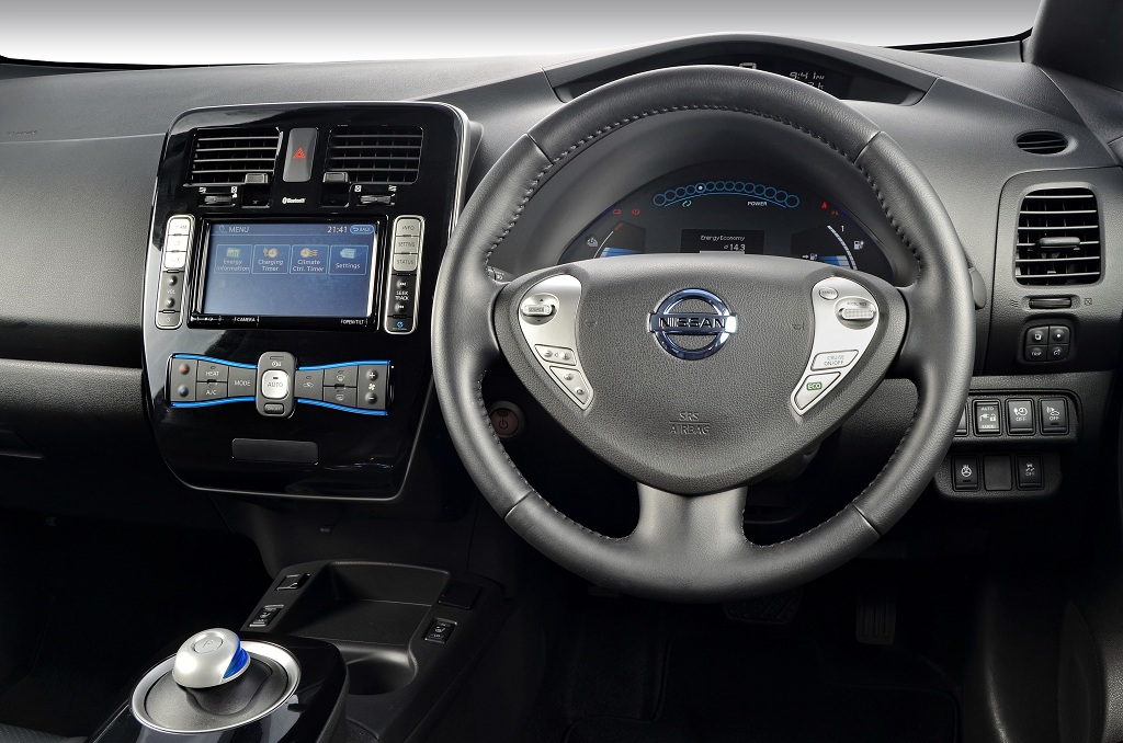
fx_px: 1214
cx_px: 562
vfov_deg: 34.1
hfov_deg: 49.6
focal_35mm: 39
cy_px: 372
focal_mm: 26
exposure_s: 1/25
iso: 100
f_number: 10
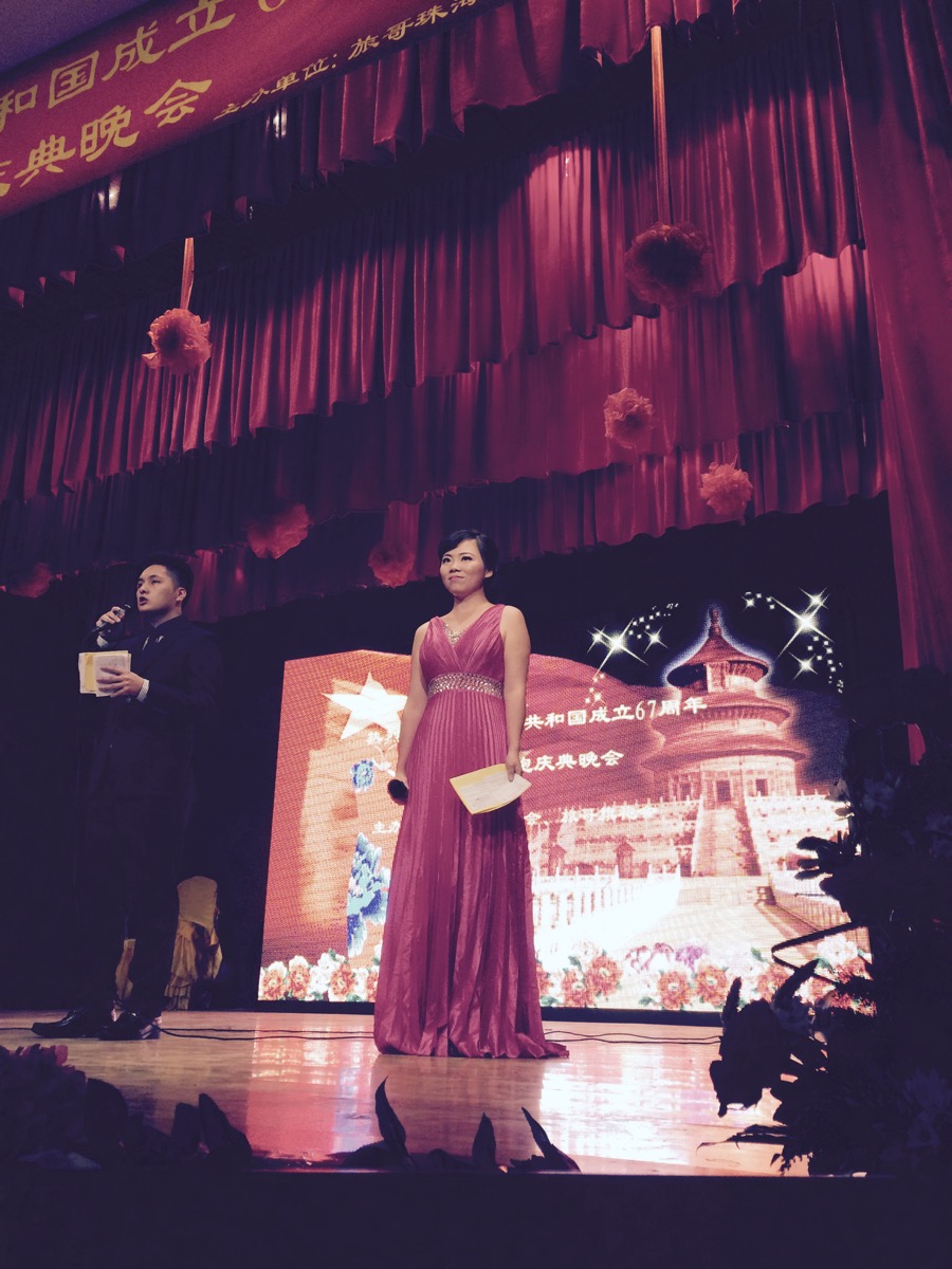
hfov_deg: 48.2
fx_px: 1063
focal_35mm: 29
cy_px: 634
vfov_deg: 61.7
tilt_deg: +15.1
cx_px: 476
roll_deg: -0.1
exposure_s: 1/30
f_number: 2.2
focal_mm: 4.15
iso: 64
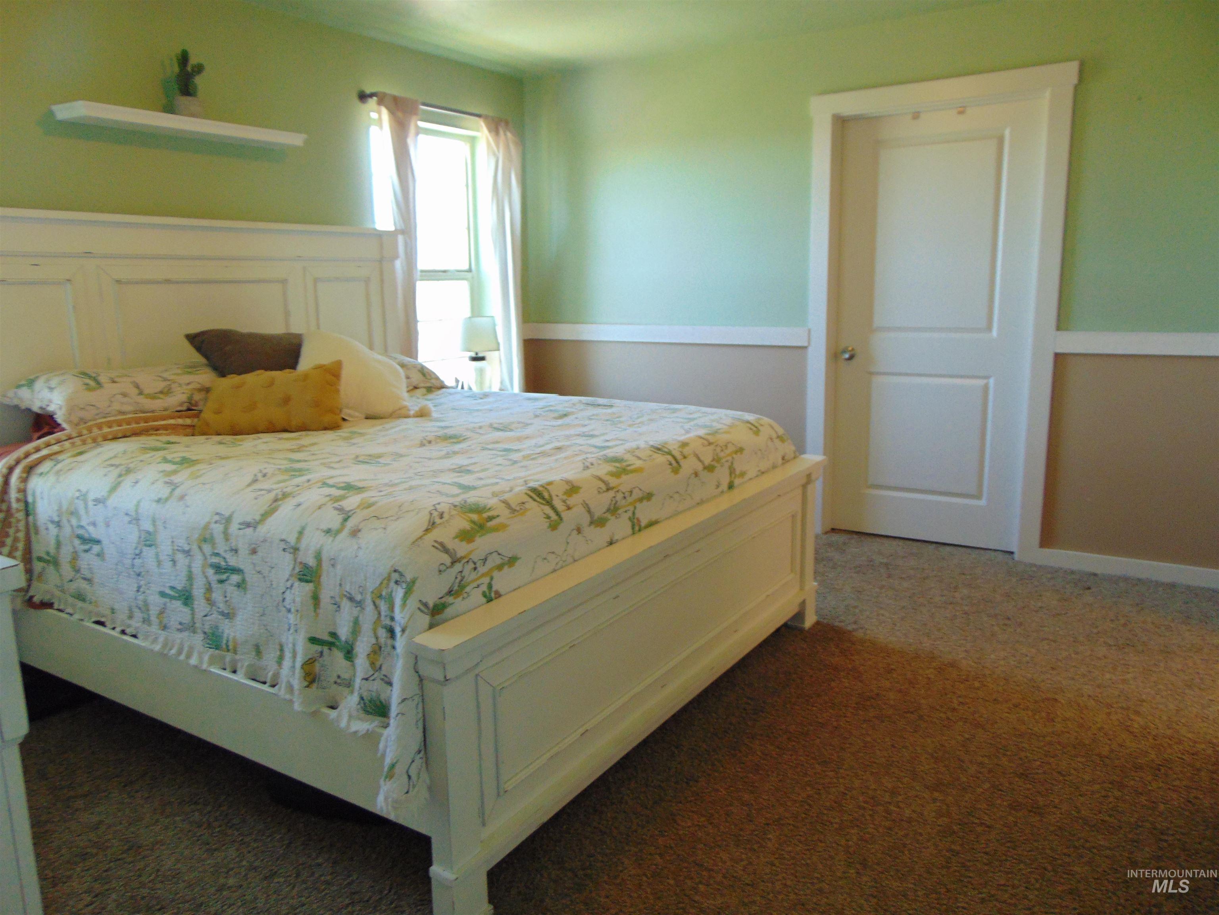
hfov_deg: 69.4
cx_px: 610
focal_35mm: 25
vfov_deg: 54.9
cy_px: 458
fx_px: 880
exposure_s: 1/30
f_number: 3
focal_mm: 4.5
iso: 200
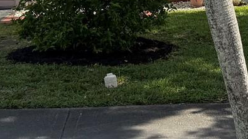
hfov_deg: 20.0
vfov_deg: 10.8
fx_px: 697
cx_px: 198
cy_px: -105
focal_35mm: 106
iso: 80
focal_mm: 6.76
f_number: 1.78
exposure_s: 1/3953
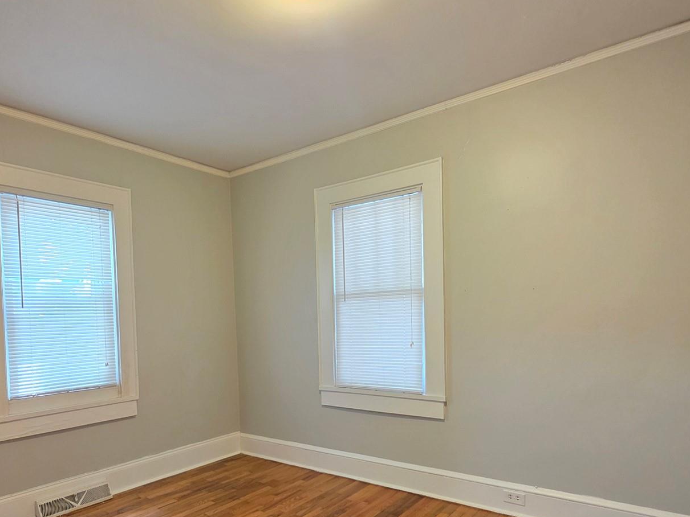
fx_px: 439
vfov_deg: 59.8
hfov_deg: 75.9
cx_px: 291
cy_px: 341
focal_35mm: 22
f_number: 1.9
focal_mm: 2.2
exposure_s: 1/60
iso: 640
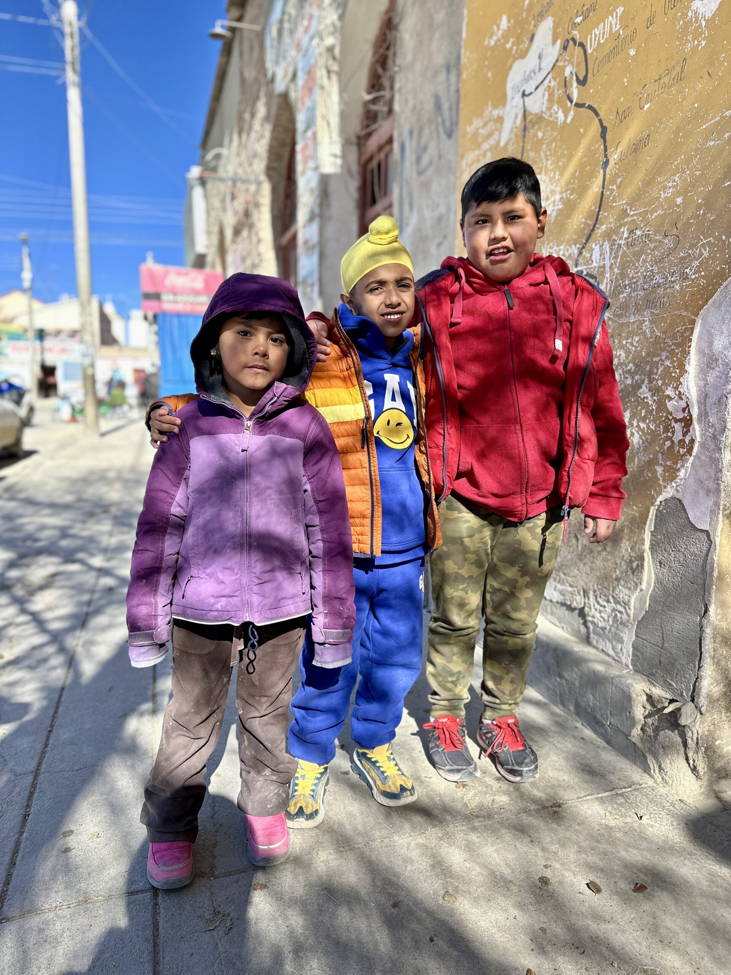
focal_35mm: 24
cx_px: 366
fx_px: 676
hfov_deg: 56.8
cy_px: 488
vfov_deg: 71.6
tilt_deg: -7.5
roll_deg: -0.4
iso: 80
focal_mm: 6.86
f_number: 1.78
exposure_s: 1/1212
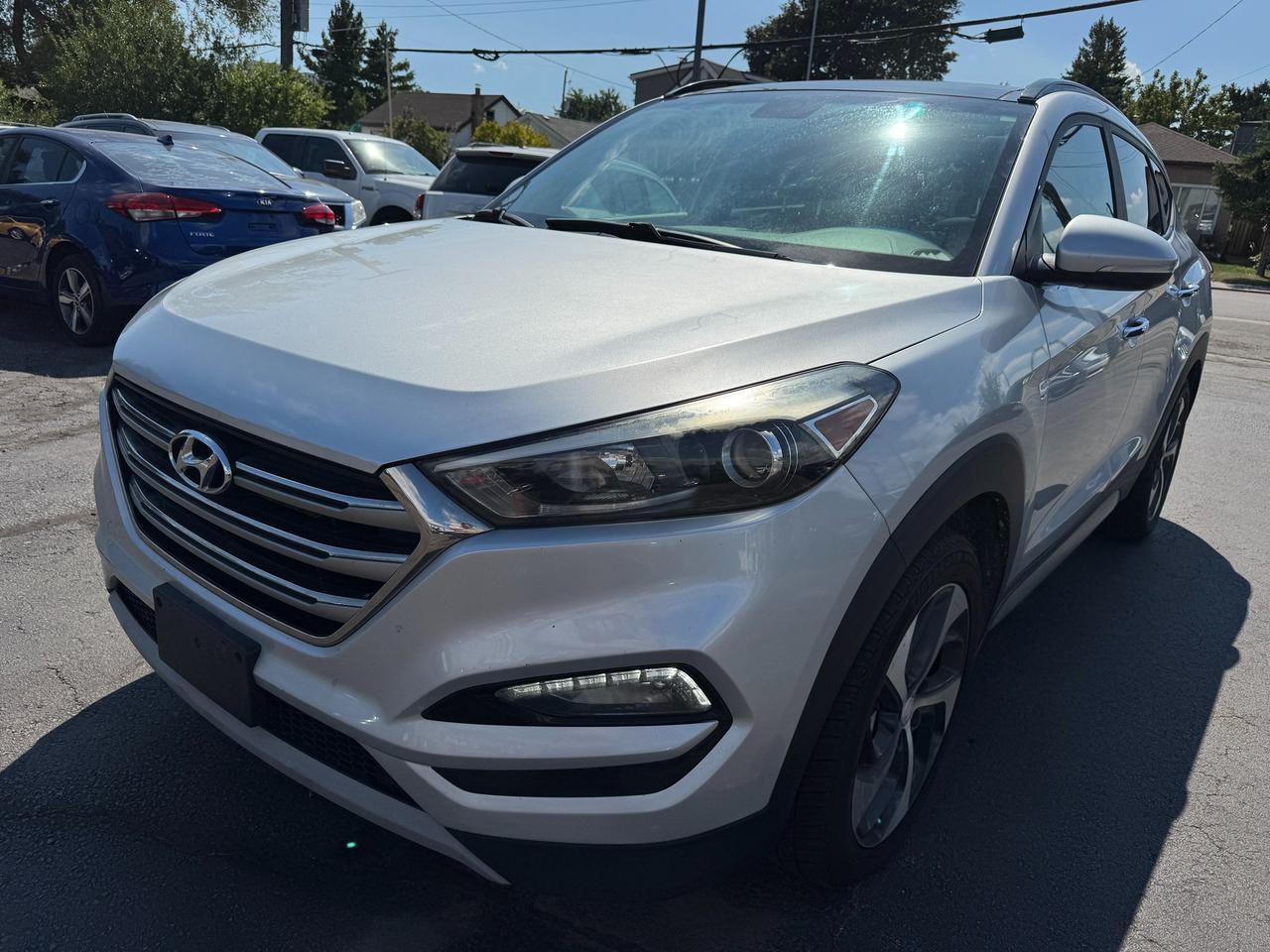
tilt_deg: -19.6
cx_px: 635
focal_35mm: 24
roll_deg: -4.9
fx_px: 881
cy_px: 476
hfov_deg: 71.6
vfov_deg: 56.8
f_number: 1.78
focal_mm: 6.76
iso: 64
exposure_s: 1/15152
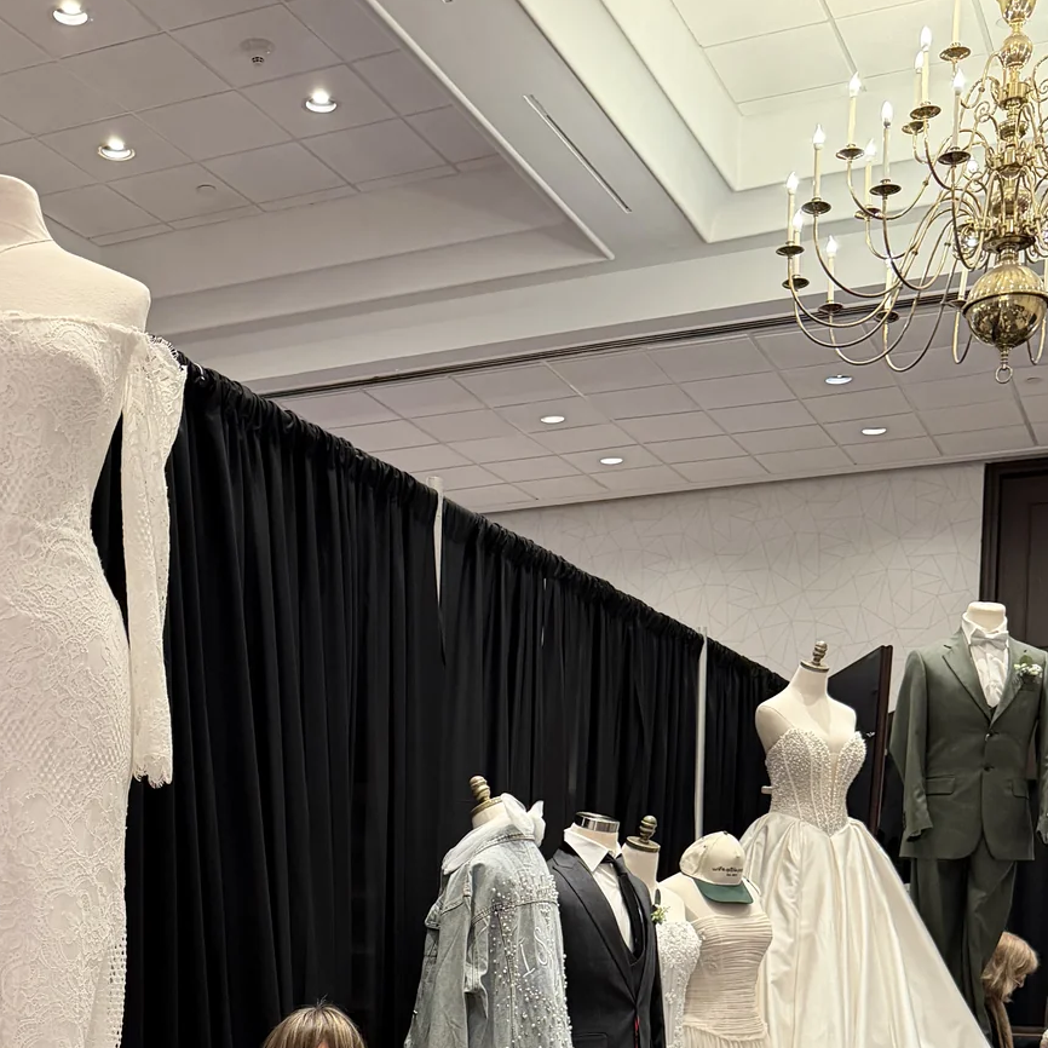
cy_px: 1090
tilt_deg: -5.2
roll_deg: -0.5
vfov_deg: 31.6
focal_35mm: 49
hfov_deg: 34.6
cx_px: 415
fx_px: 1678
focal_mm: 6.76
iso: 400
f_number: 1.78
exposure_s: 1/60
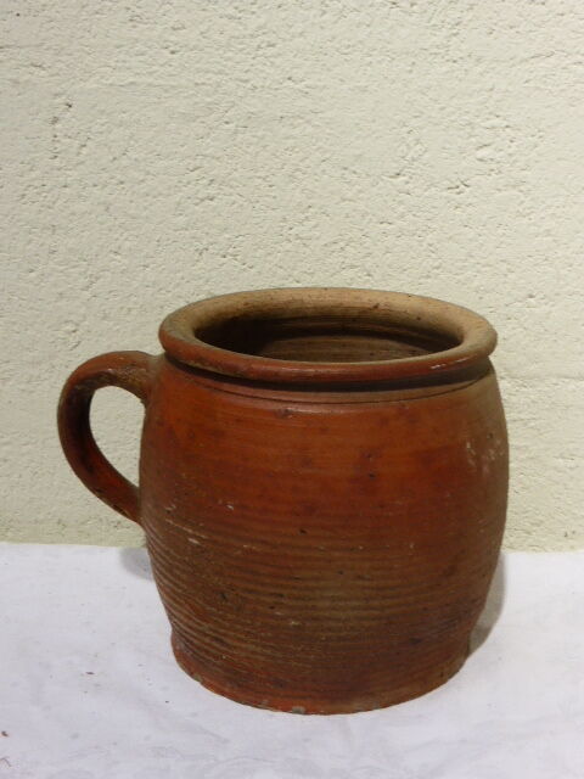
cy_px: 390
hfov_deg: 27.0
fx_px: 1215
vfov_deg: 35.5
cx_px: 292
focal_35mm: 54
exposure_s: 1/60
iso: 160
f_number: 4.6
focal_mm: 9.7
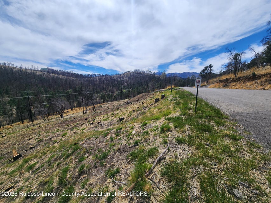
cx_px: 136
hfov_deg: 106.2
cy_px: 102
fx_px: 102
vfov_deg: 89.9
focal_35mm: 13
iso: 50
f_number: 2.2
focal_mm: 2.2
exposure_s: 1/2812
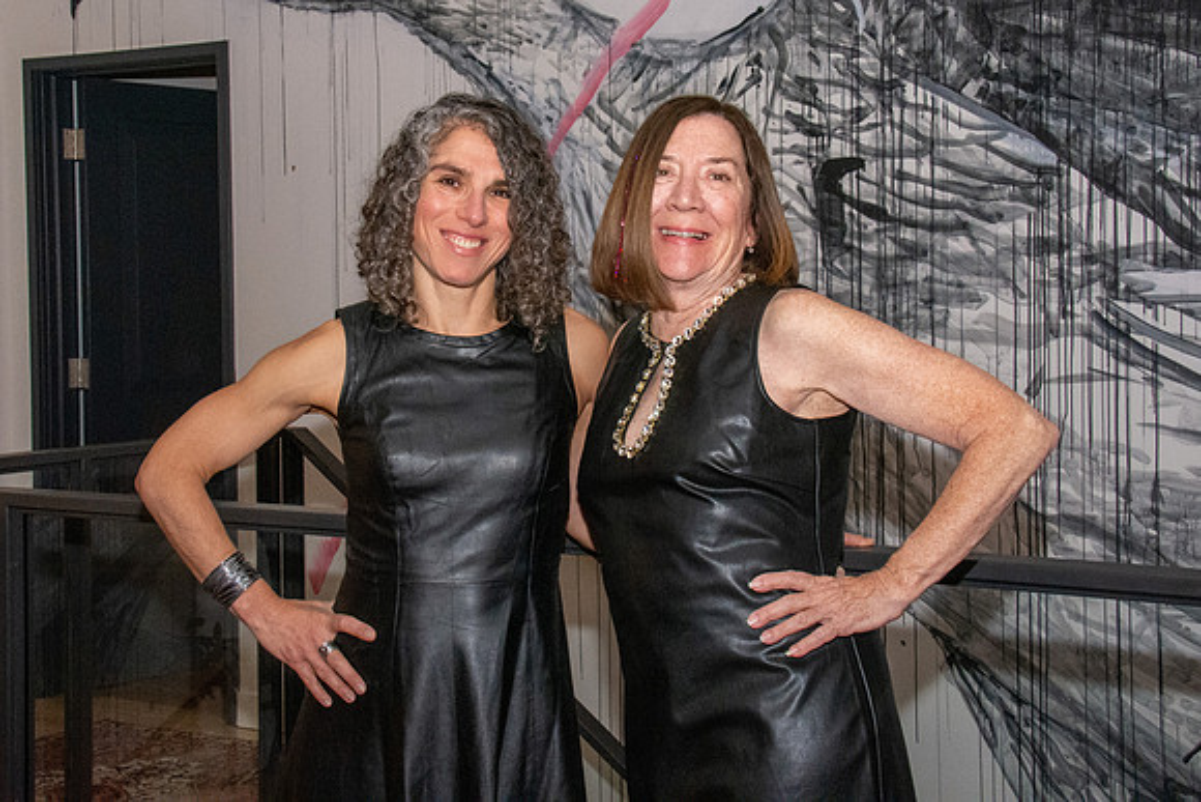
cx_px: 535
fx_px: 1933
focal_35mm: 58
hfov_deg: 34.5
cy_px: 347
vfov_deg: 23.4
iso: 5000
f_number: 13
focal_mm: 34
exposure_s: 1/125
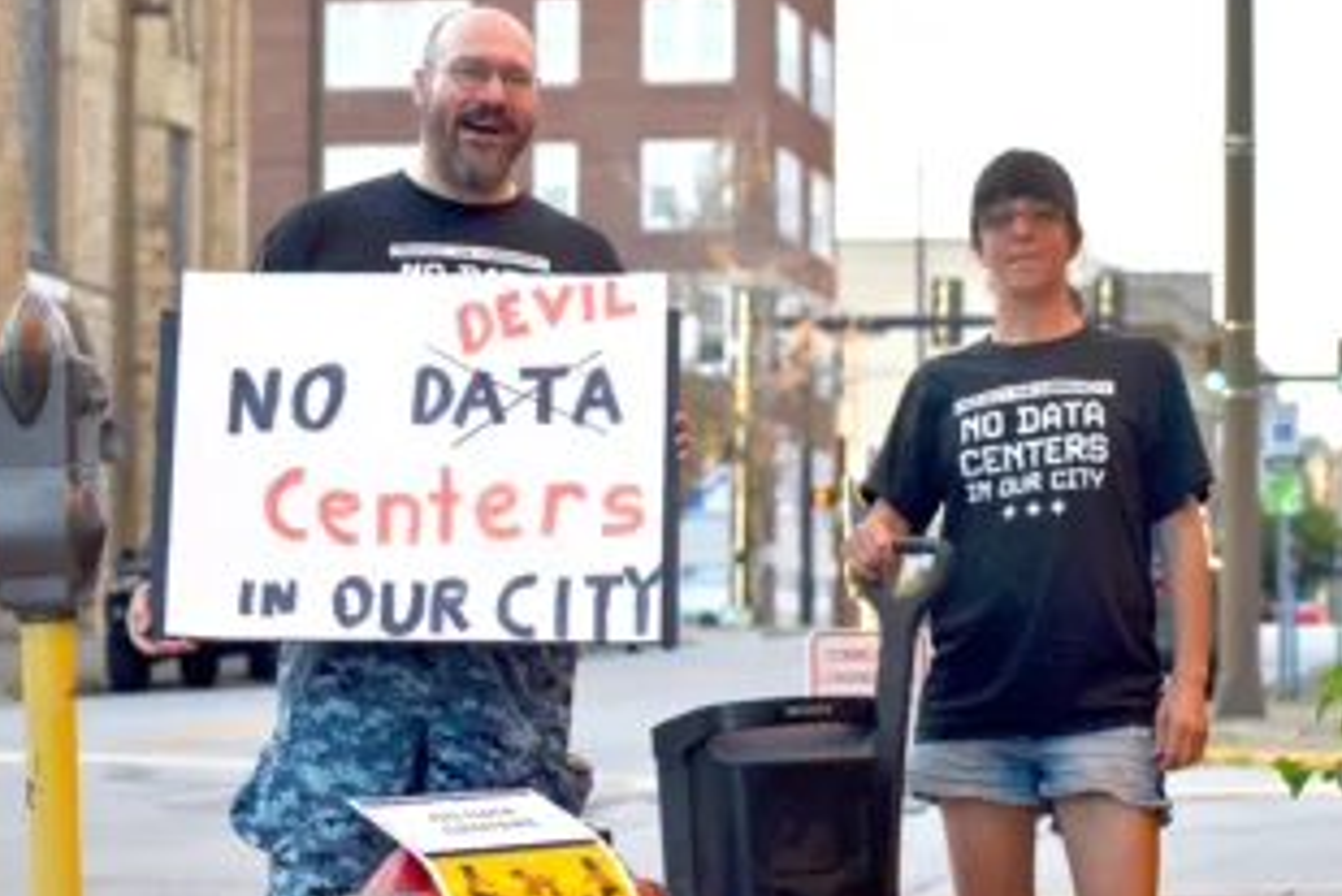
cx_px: 729
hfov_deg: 14.7
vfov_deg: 9.9
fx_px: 5184
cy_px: 567
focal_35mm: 139
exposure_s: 1/500
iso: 400
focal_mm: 70
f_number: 4.5
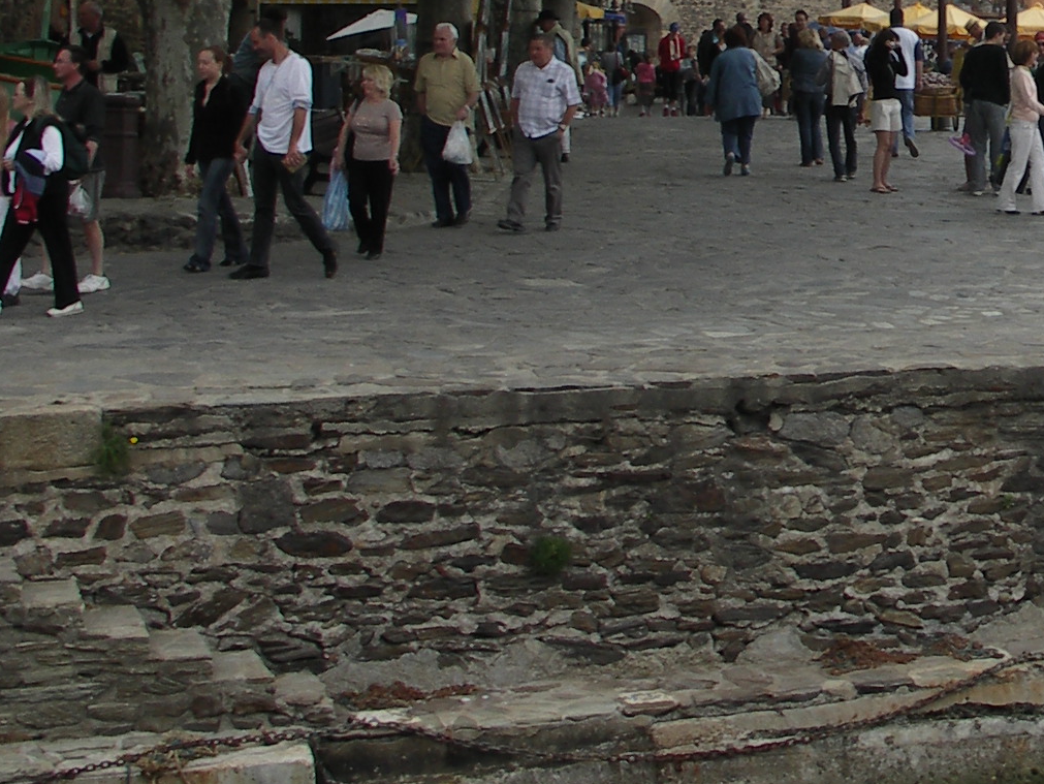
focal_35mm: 71
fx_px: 2142
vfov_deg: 20.4
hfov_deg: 25.4
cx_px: 1146
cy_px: 120
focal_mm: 5.8
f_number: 5.6
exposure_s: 1/250
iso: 50
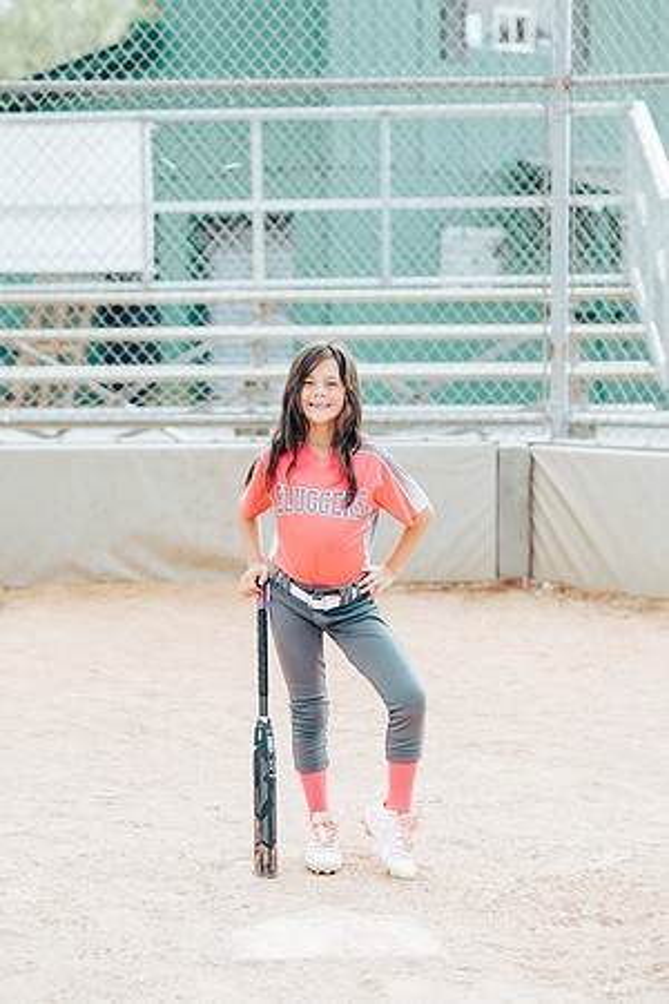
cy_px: 502
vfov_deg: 23.9
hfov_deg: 16.1
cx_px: 334
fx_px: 2369
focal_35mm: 85
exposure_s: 1/800
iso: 160
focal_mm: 85
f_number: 2.8
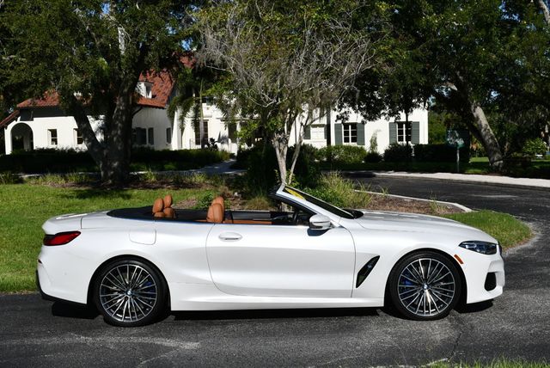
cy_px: 184
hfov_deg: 41.1
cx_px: 275
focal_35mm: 48
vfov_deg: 28.1
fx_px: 734
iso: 100
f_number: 9
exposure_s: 1/320
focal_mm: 24
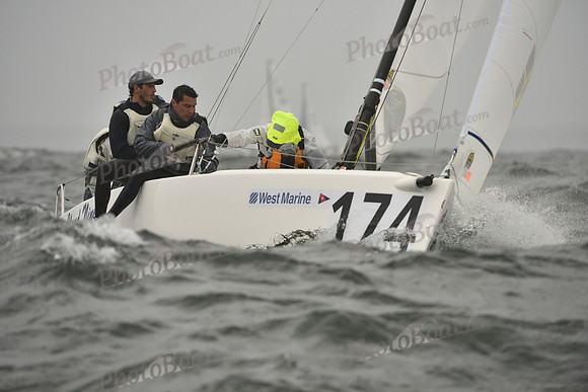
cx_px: 294
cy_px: 196
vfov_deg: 3.8
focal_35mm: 360
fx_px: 5881
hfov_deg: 5.7
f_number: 5.6
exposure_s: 1/1000
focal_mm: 360
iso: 400
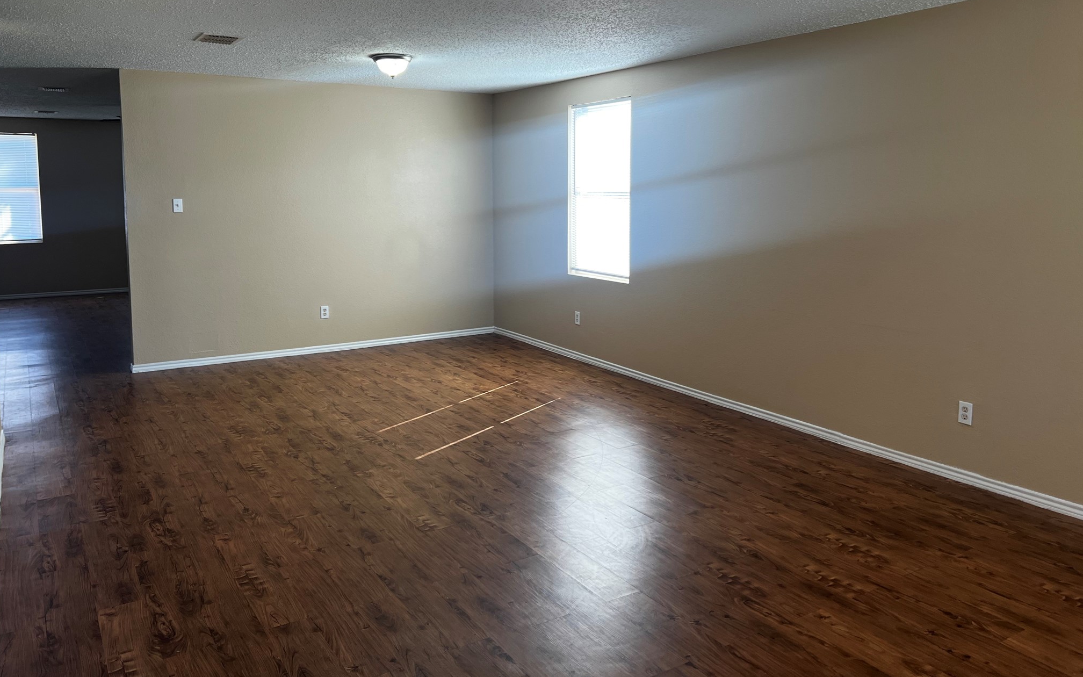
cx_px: 537
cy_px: 268
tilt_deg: -5.7
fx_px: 826
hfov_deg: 66.5
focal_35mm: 28
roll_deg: +0.8
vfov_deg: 44.3
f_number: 1.5
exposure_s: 1/120
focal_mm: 5.7
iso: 50
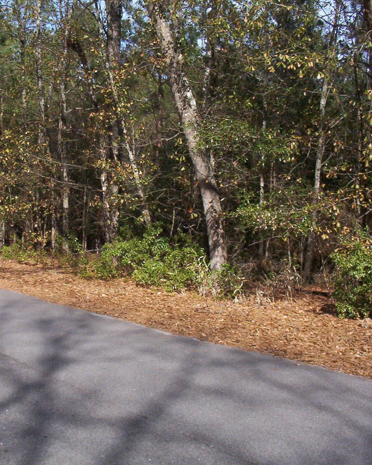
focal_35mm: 51
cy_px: 234
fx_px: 702
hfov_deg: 29.3
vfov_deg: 36.7
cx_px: 101
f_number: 4.5
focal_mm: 6
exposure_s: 1/473
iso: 100
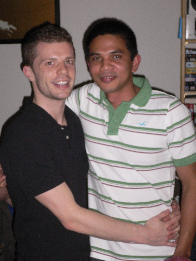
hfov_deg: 22.3
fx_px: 498
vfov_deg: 29.4
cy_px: 130
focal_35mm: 66
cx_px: 98
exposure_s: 1/60
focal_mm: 11
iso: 200
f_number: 4
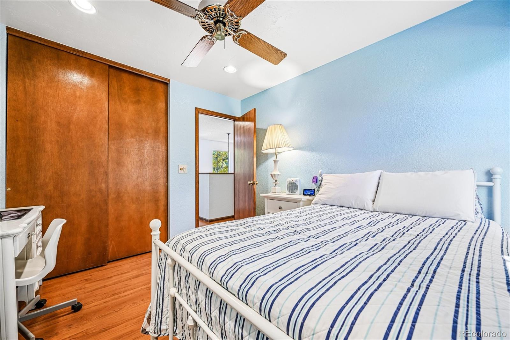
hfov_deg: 104.3
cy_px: 170
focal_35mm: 14
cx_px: 255
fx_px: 198
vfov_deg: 81.2
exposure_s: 1/15
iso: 360
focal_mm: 14
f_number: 8
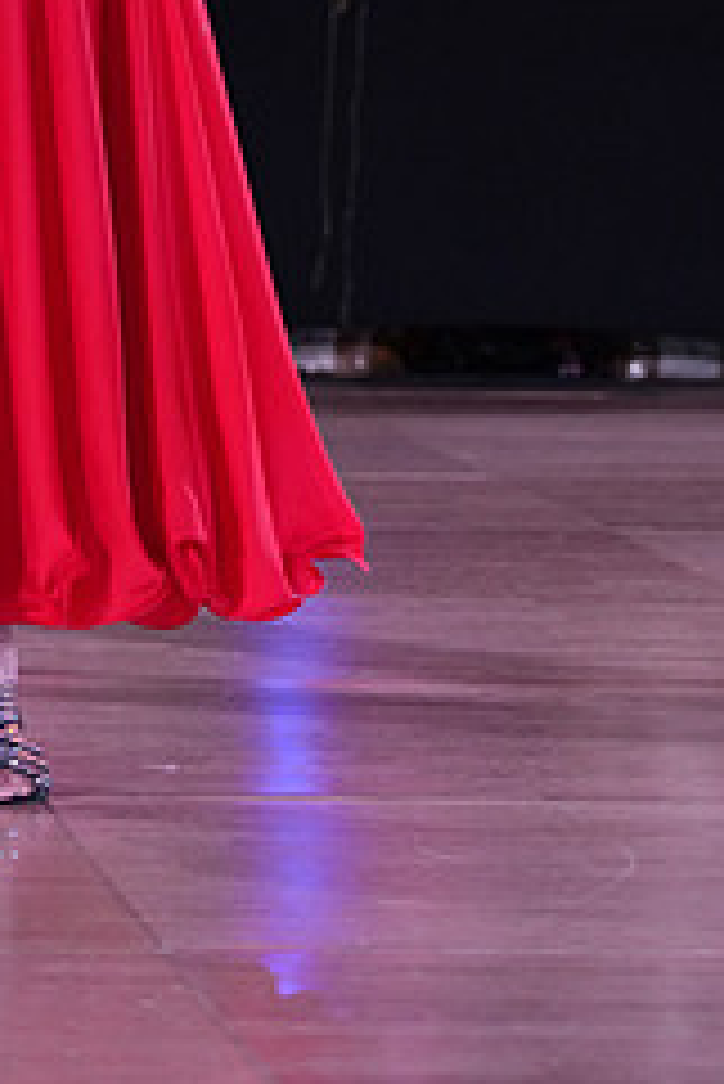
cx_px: -11
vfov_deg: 8.1
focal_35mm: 253
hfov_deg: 5.4
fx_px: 7621
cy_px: -189
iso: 2500
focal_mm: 105
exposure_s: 1/250
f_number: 5
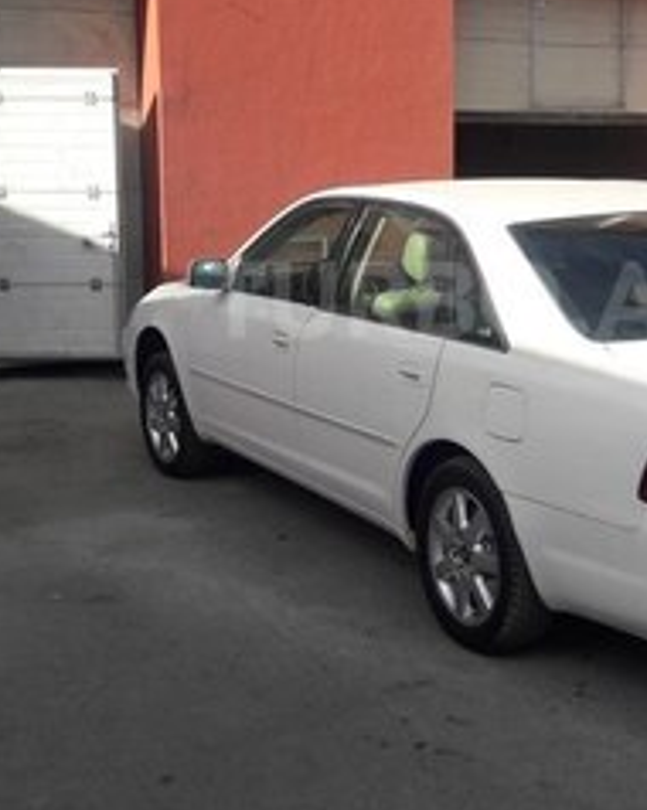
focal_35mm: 57
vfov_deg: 32.9
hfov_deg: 26.4
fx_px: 1366
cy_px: 299
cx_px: 470
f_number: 1.9
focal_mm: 3.7
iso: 40
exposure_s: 1/1332
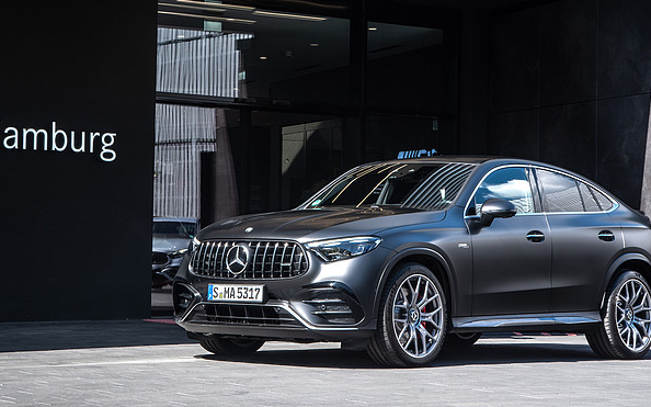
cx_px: 275
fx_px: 1614
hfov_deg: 22.8
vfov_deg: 14.3
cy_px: 122
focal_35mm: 91
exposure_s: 1/60
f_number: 5.6
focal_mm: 68
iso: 200
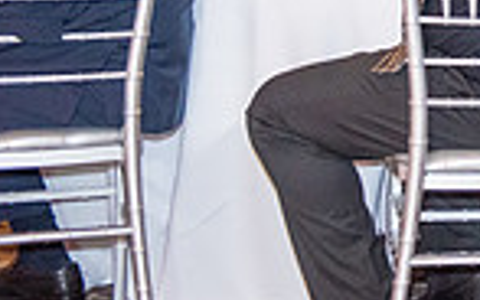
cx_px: 934
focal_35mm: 177
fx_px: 2316
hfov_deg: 10.9
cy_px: -158
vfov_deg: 7.3
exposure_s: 1/160
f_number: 3.5
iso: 1600
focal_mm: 44
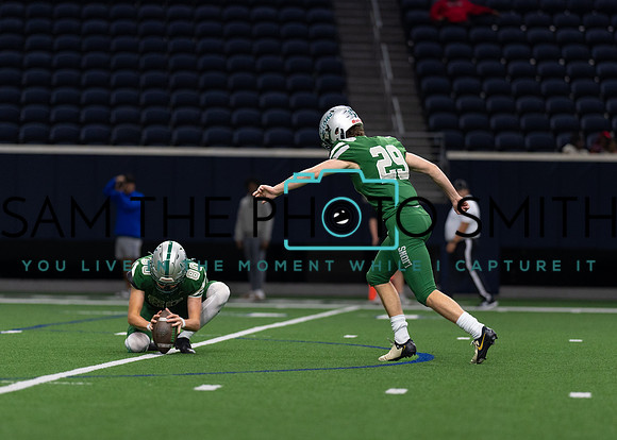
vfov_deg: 6.1
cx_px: 323
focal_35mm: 236
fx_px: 4129
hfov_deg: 8.5
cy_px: 231
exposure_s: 1/1250
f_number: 1.8
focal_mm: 135
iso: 1000
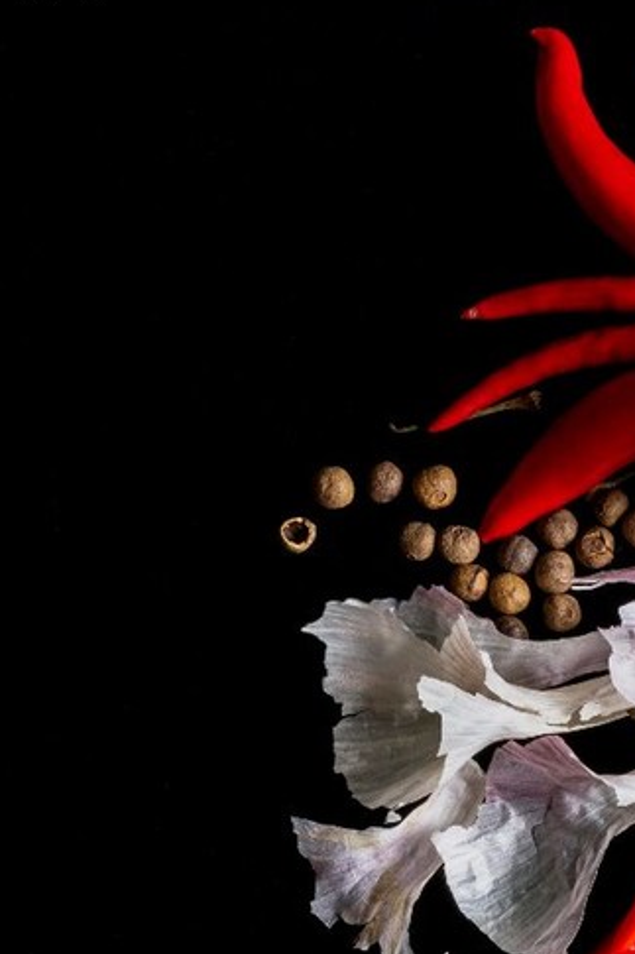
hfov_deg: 13.1
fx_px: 2753
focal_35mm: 104
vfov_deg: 19.4
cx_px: 556
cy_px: 812
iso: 200
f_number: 22
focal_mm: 37.4
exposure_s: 1/125
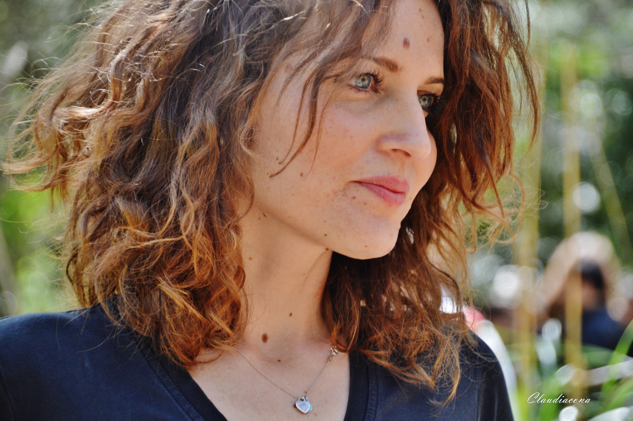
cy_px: 210
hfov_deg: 11.4
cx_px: 316
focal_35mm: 180
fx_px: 3162
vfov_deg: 7.6
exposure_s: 1/125
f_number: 6
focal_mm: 120
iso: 400
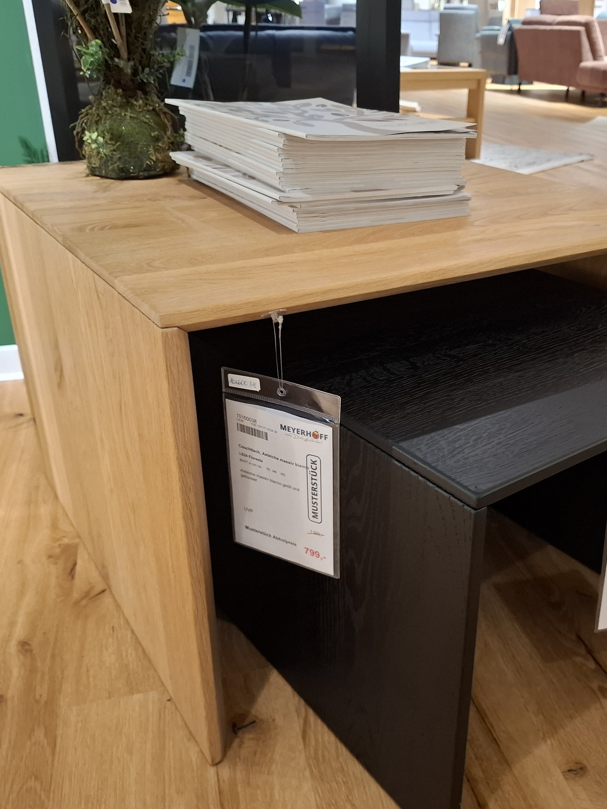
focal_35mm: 31
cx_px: 405
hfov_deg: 44.8
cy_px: 404
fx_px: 725
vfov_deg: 58.4
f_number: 1.8
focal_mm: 5.54
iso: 400
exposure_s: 1/33
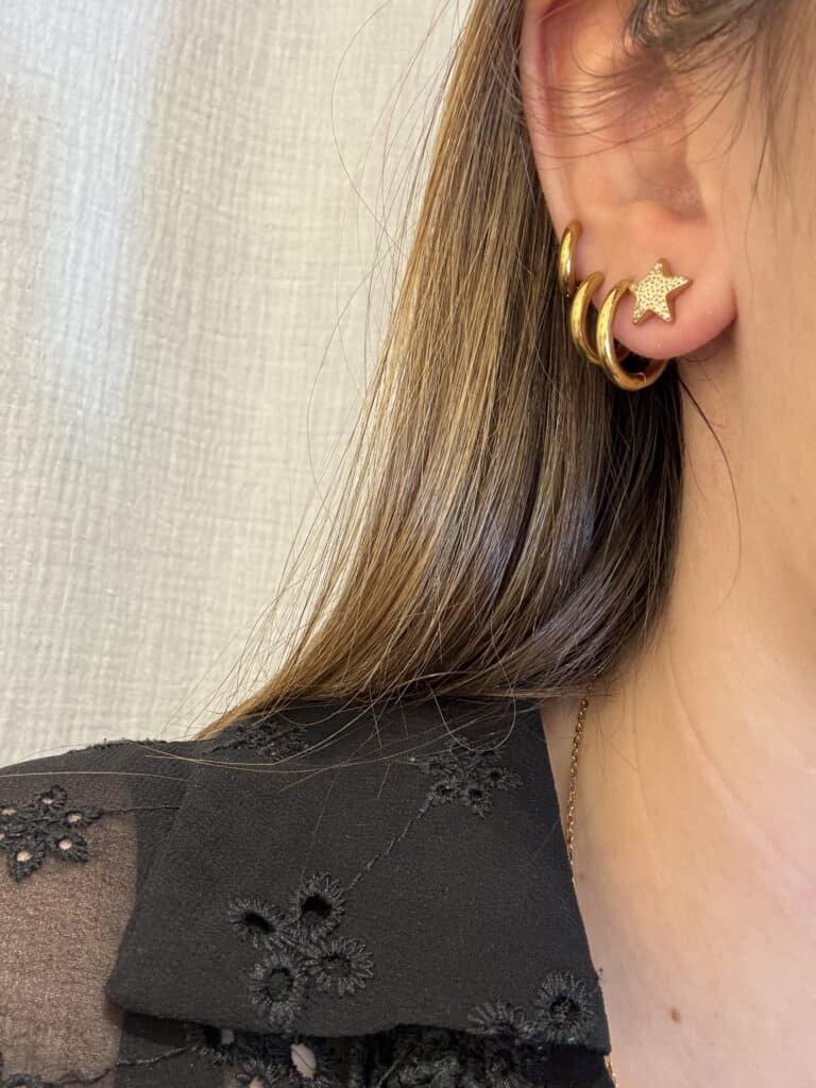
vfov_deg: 60.0
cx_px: 408
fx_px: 943
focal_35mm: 30
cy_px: 544
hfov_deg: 46.8
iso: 200
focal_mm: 2.69
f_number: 1.9
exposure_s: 1/50
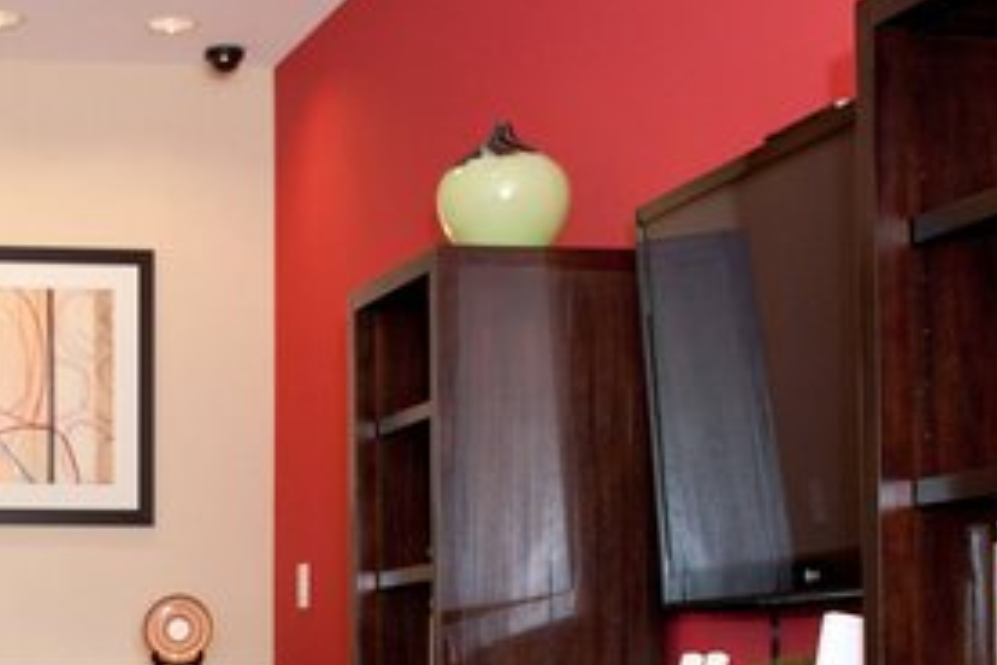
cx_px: -116
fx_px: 2465
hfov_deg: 21.6
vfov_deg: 15.1
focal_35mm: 89
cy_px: 638
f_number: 2.8
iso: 250
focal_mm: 24
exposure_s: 1/160
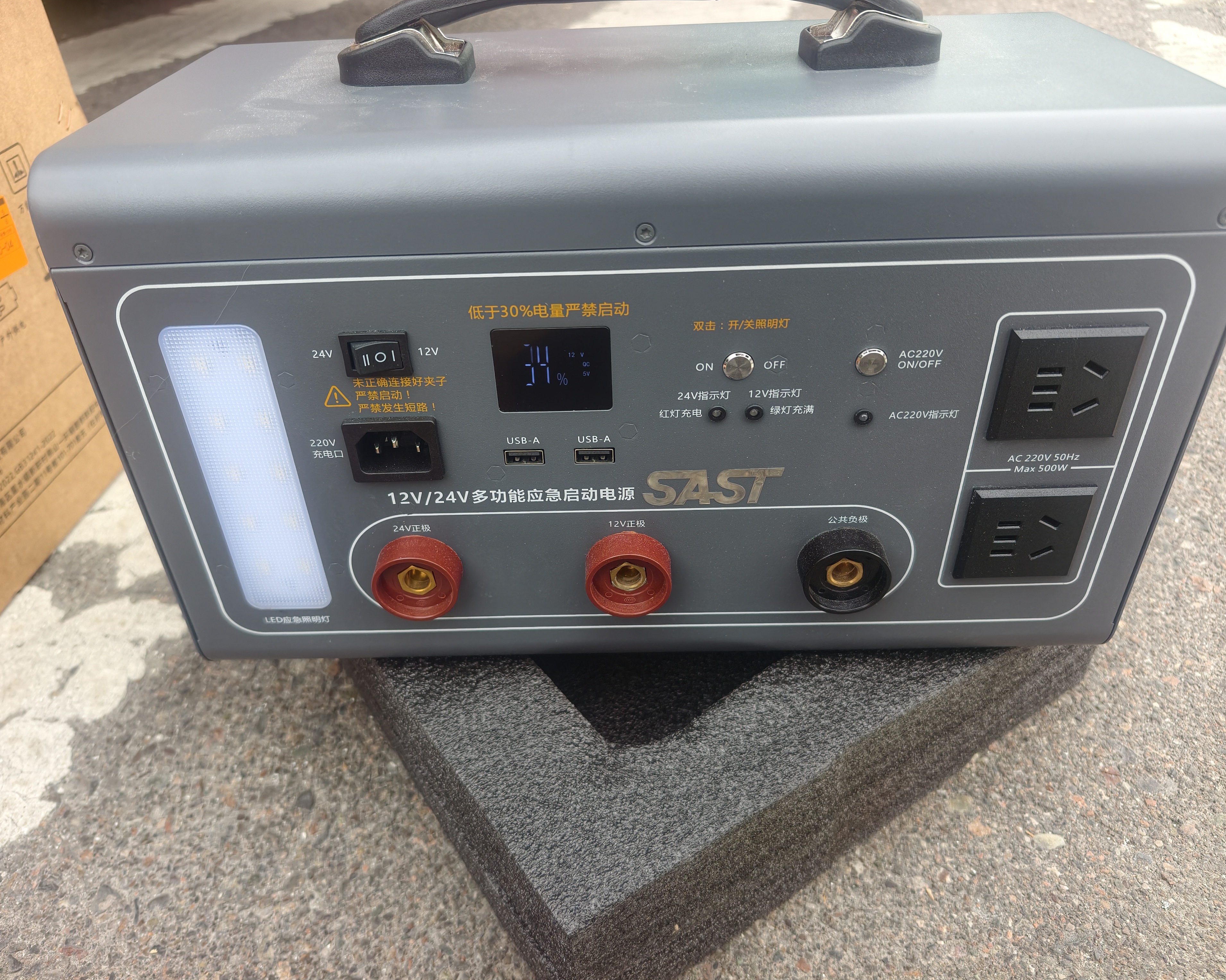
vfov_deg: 58.8
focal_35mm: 24
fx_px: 871
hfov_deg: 70.3
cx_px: 588
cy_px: 489
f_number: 1.68
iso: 64
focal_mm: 6.25
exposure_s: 1/100
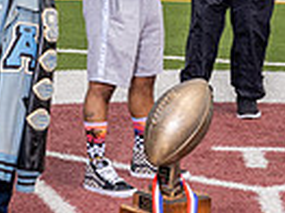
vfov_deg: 8.9
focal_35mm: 166
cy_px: 14
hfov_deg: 11.9
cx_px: 178
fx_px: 1365
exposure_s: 1/200
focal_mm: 39
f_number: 11
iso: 100
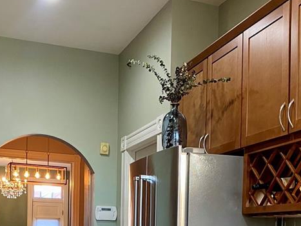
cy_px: 238
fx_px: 496
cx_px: 151
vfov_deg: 24.2
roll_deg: -1.1
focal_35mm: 57
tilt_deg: +0.1
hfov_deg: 33.8
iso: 200
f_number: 1.8
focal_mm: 4.25
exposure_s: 1/60
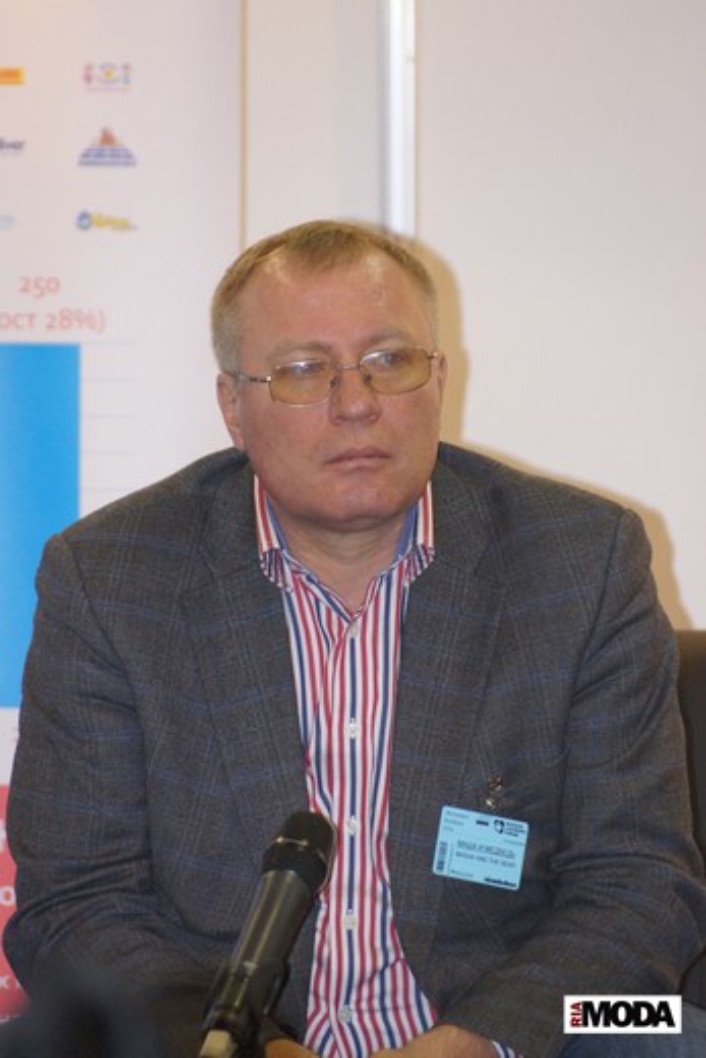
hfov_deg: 3.7
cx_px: 353
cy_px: 529
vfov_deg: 5.5
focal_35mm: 375
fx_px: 11023
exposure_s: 1/60
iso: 1600
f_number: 6.3
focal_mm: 250
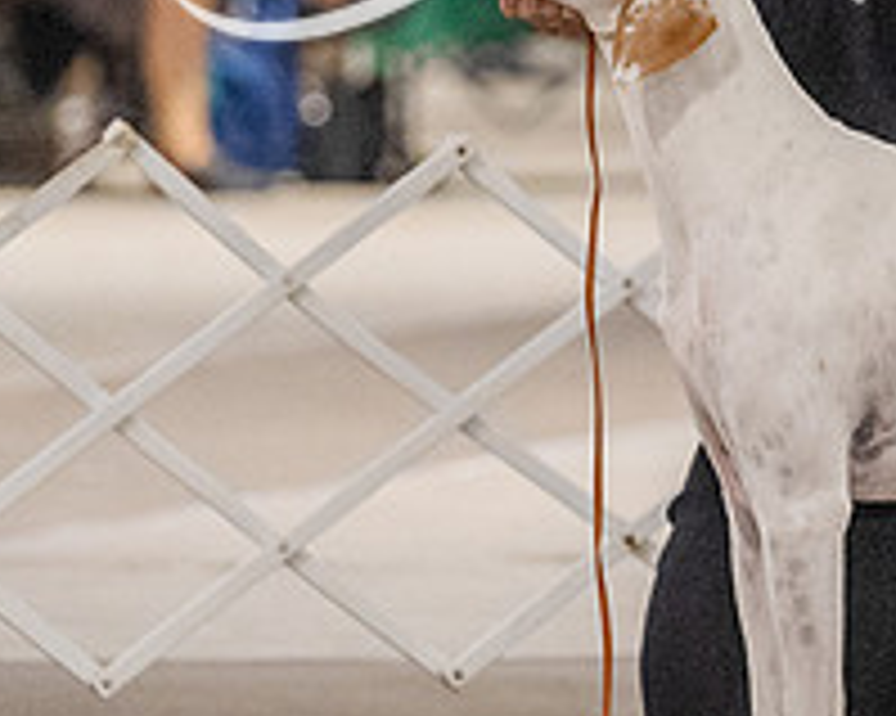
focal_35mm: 522
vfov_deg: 3.0
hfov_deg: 3.7
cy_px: 135
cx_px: 907
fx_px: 13836
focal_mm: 164
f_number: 3.5
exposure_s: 1/400
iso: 6400
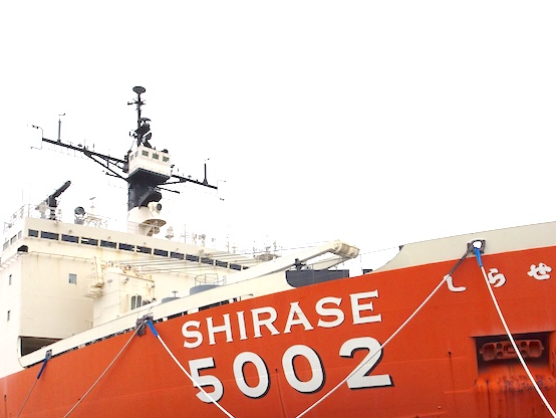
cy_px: 330
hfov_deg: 45.7
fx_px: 659
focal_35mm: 41
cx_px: 310
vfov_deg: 34.2
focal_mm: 4.1
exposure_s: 1/320
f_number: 3.5
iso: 80
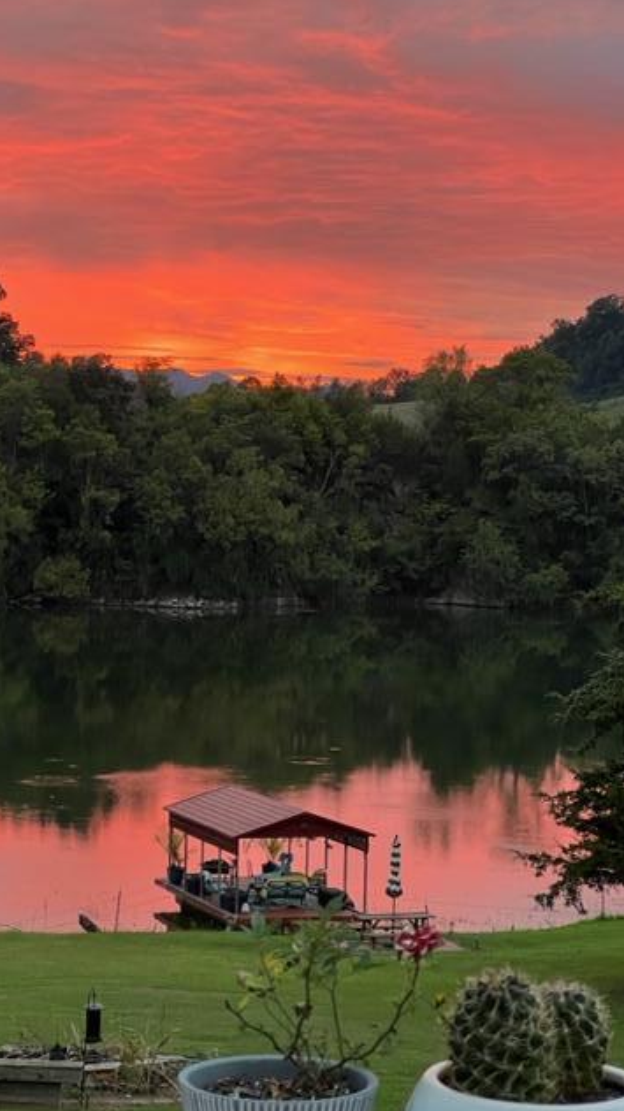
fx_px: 2503
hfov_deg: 14.2
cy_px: 554
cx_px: 246
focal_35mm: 85
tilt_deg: -0.7
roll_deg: -1.7
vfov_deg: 25.0
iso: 320
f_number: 2.8
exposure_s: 1/60
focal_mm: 9
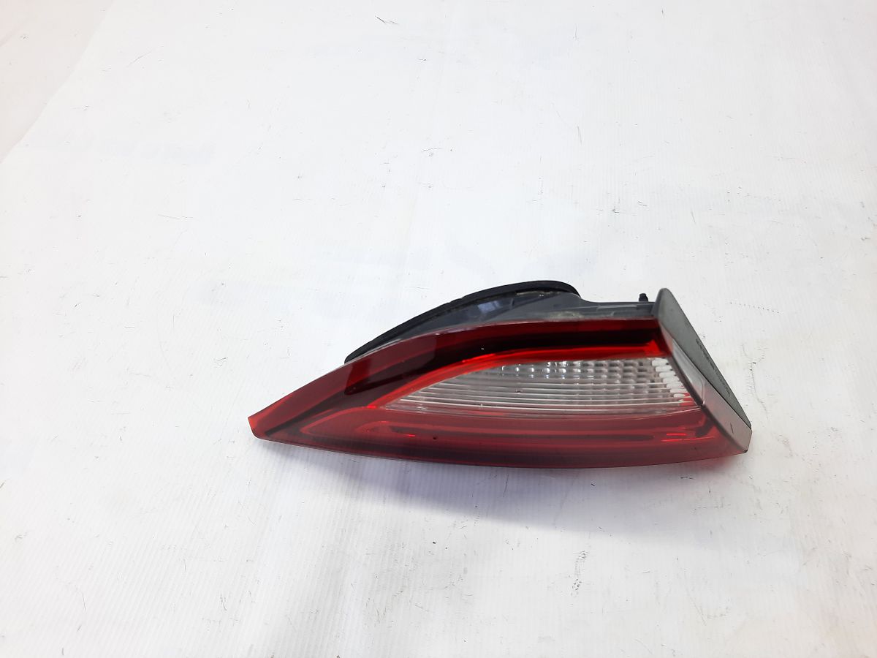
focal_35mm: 25
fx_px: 633
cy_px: 329
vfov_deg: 54.9
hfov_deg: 69.4
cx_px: 438
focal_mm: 4.6
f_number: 2
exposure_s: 1/50
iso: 50
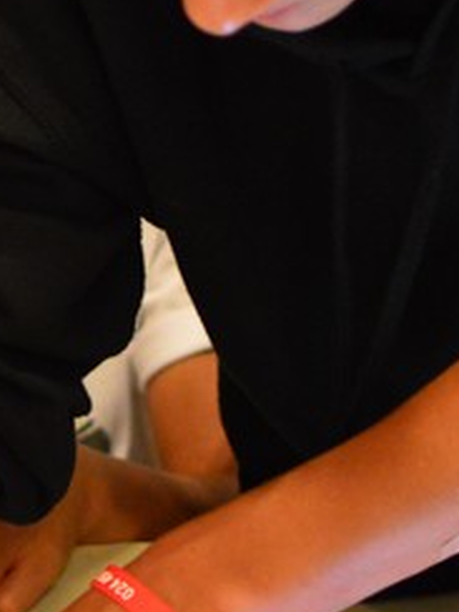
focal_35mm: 212
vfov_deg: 9.3
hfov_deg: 7.0
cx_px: -53
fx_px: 3748
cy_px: 257
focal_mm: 35
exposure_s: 1/125
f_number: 1.8
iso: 1600
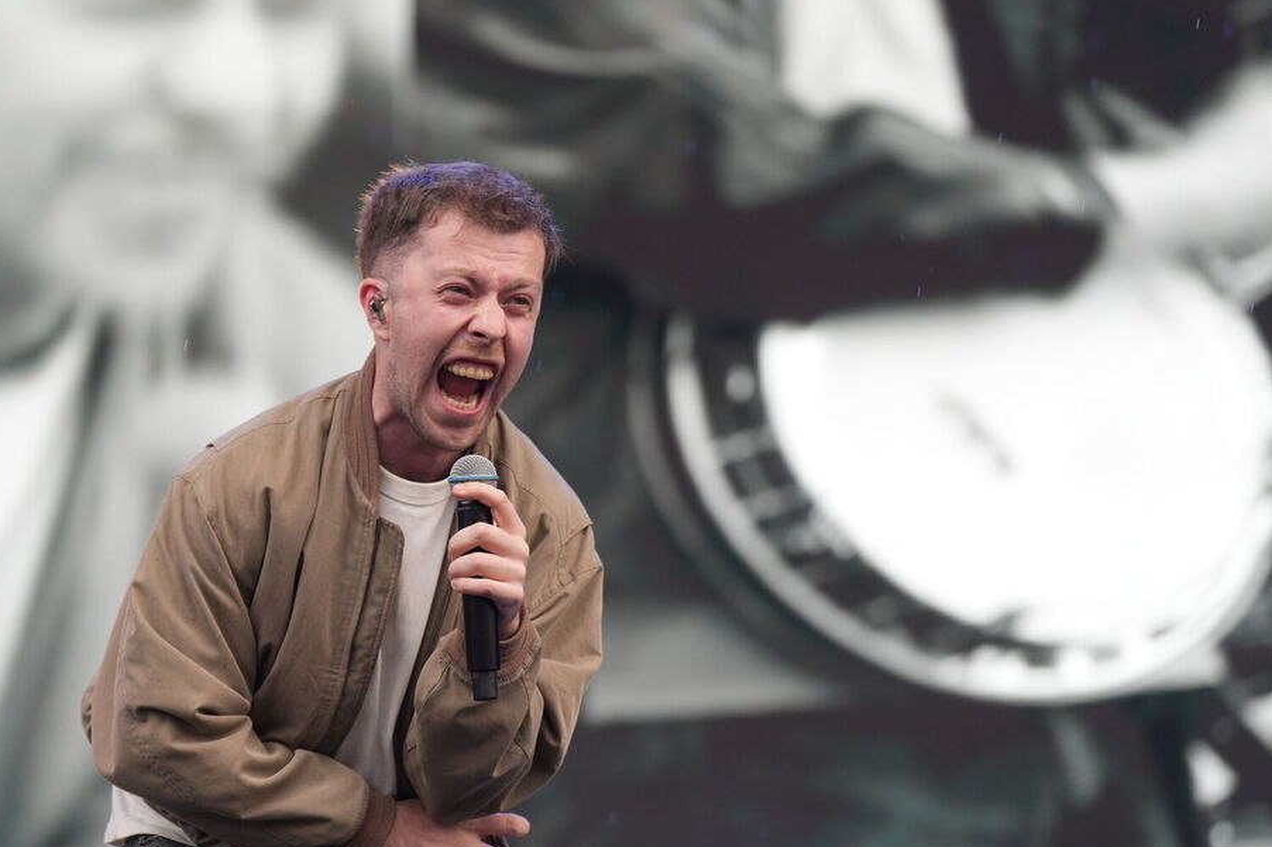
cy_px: 426
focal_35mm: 157
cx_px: 522
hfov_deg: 13.1
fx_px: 5546
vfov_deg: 8.7
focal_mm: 118
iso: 800
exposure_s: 1/500
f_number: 2.8
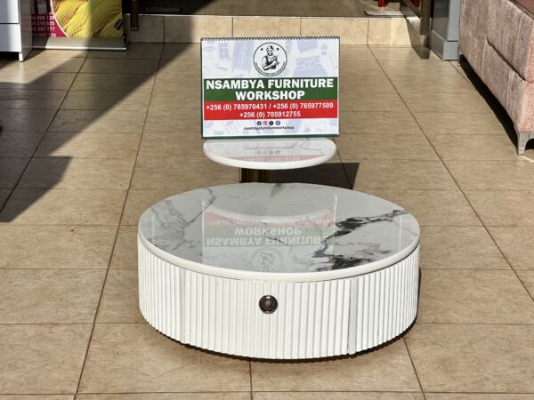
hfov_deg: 25.3
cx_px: 267
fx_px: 1188
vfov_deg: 19.1
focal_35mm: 77
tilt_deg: -15.9
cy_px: 200
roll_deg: -1.8
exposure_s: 1/2137
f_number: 2.8
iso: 32
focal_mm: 9
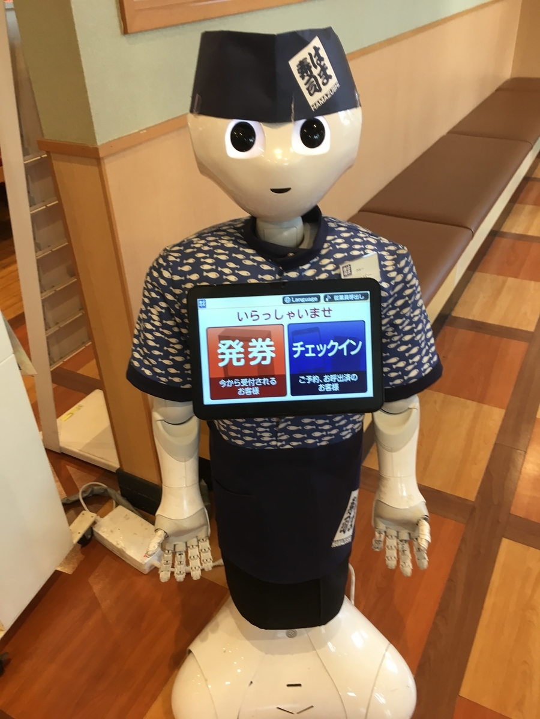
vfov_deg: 61.7
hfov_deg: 48.2
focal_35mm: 29
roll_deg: +3.9
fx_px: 603
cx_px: 270
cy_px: 360
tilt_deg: -32.4
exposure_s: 1/30
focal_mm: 4.15
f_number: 2.2
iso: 50
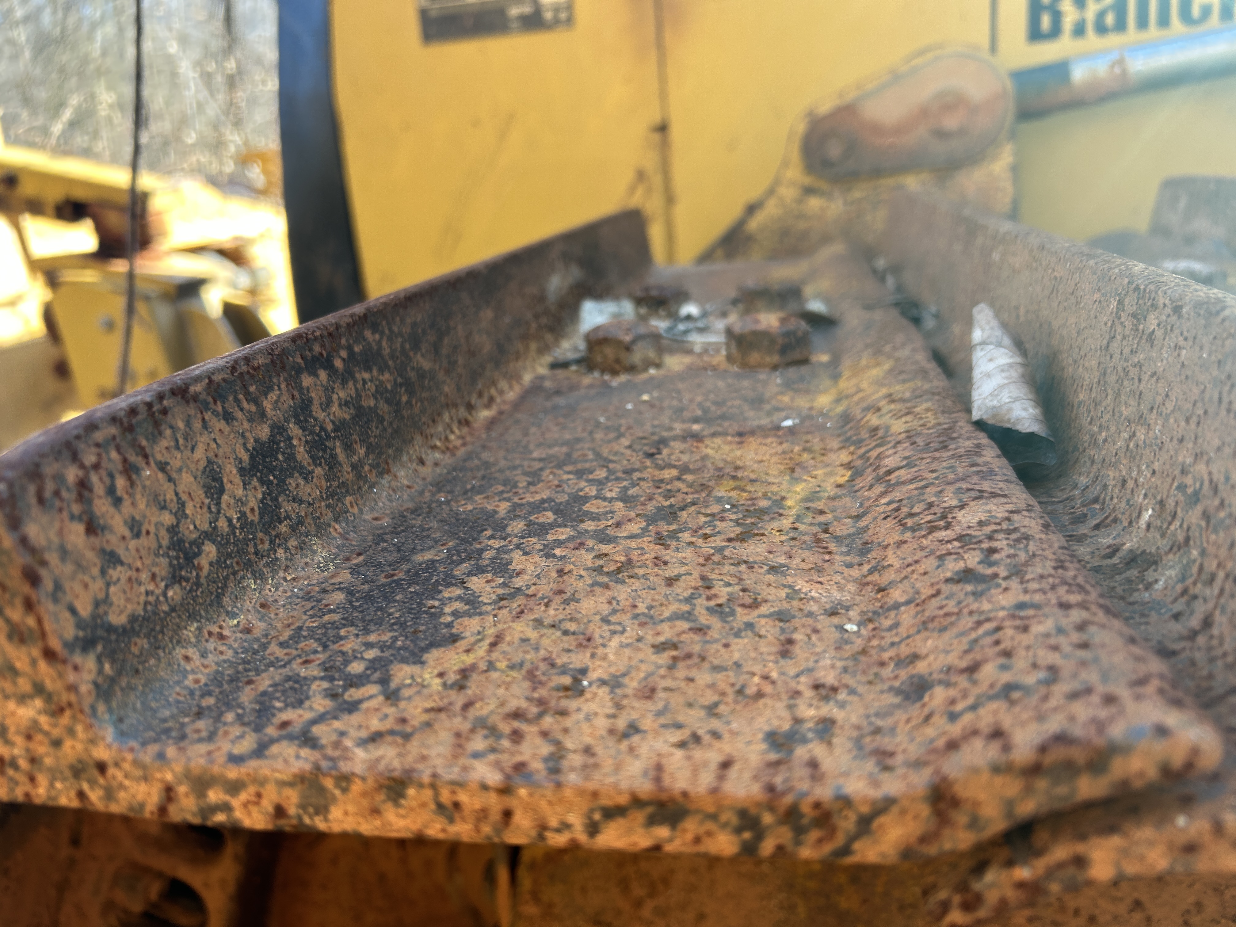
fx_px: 928
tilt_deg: -19.8
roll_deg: +5.0
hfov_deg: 67.3
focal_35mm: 26
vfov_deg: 53.1
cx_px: 618
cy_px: 464
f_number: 1.5
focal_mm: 5.7
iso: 40
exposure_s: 1/156
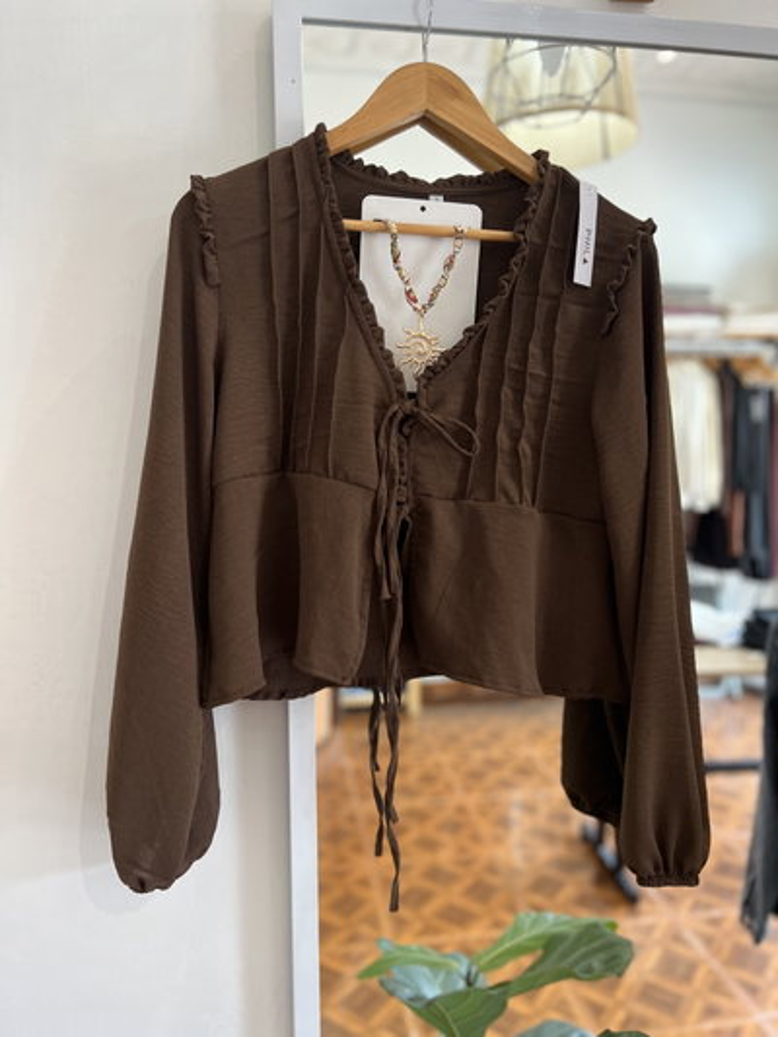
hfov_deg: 53.1
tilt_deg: -6.1
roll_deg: -0.4
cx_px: 389
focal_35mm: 26
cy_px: 518
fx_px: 779
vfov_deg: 67.3
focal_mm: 5.7
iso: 125
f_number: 1.5
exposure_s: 1/121
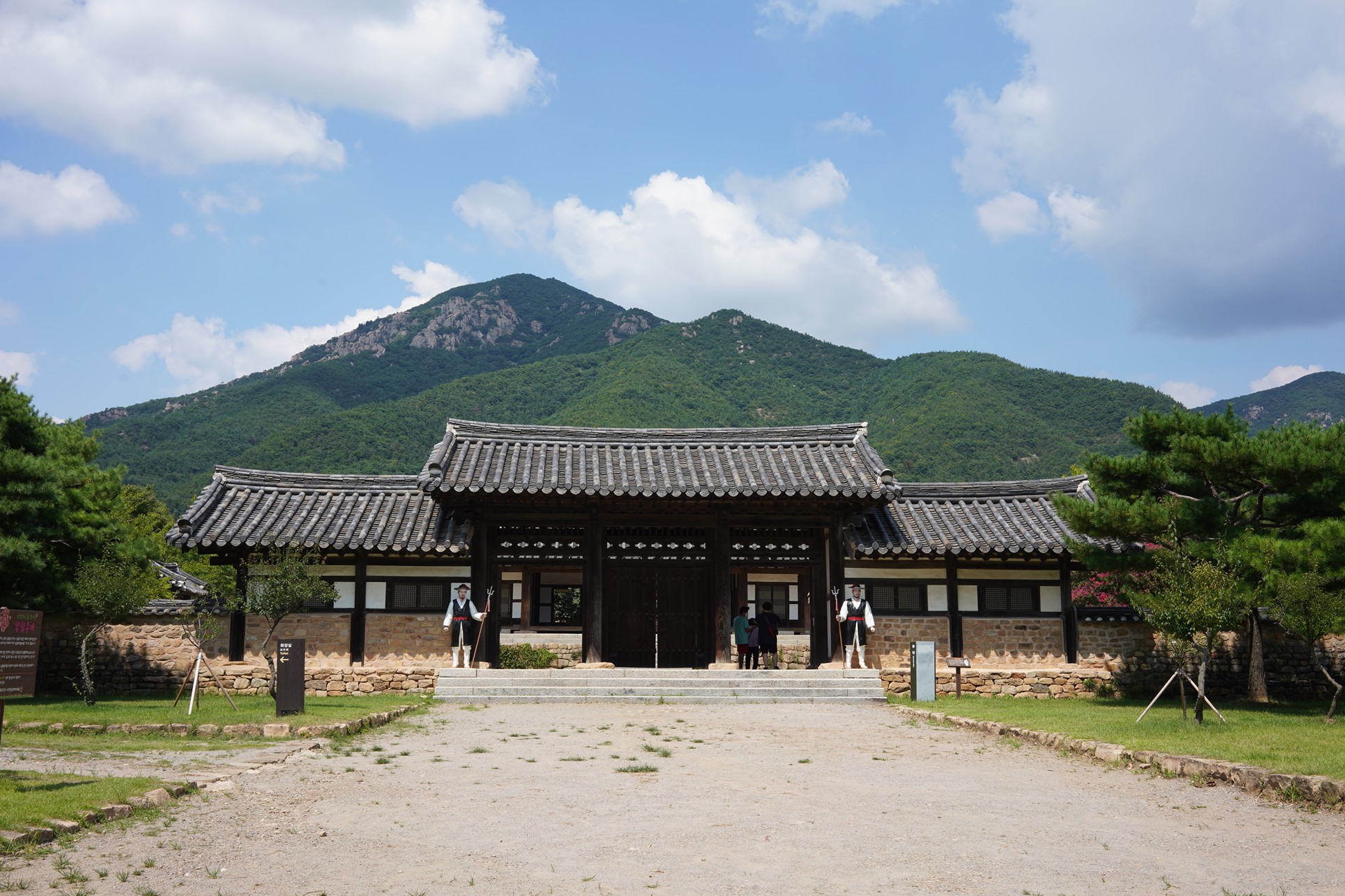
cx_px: 683
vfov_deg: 36.9
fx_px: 1345
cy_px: 456
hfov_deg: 53.1
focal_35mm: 36
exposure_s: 1/100
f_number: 13
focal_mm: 35
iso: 100
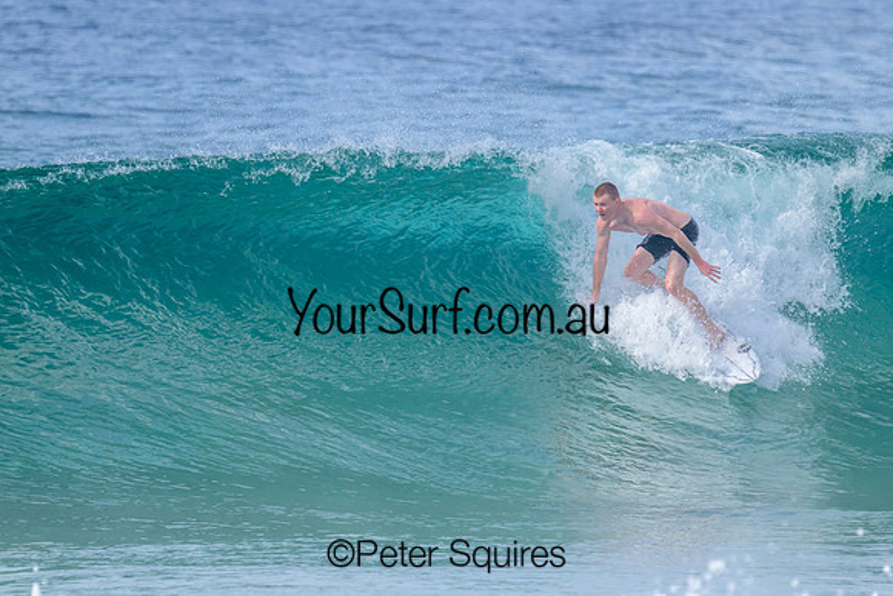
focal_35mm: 739
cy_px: 246
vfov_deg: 1.9
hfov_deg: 2.8
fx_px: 18342
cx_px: 524
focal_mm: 630
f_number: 11
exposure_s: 1/2000
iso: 1100
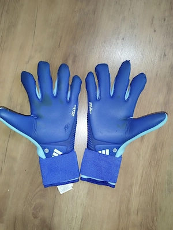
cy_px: 115
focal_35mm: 24
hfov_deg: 56.8
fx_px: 160
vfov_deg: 71.6
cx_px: 86
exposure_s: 1/33.3
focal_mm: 5.89
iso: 600
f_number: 1.89
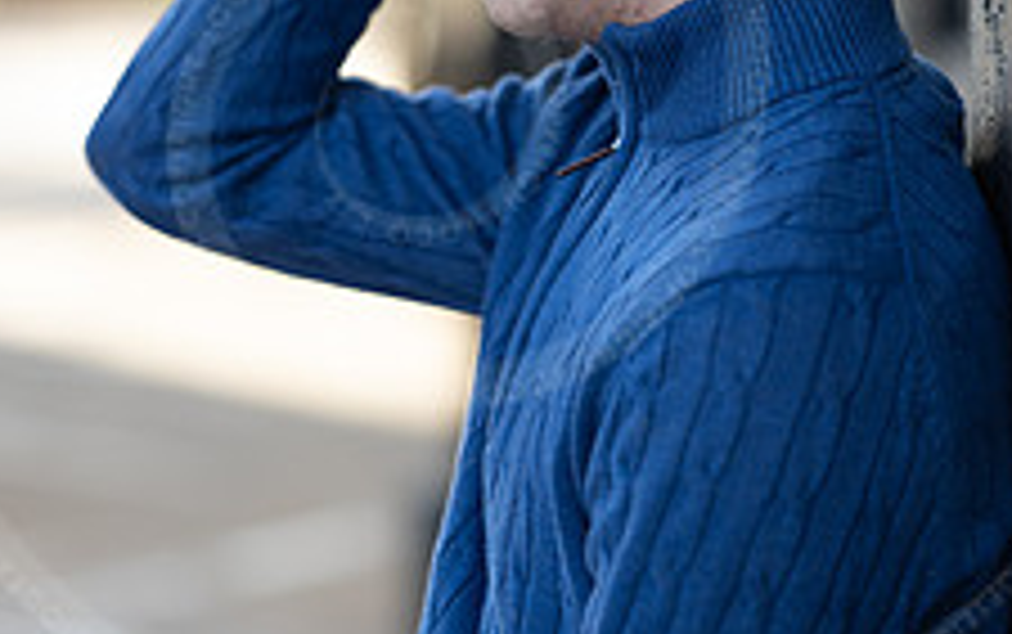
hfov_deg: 12.1
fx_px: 4775
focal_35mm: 173
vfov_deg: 7.6
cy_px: 216
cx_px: 459
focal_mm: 85
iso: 100
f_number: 1.8
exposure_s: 1/250
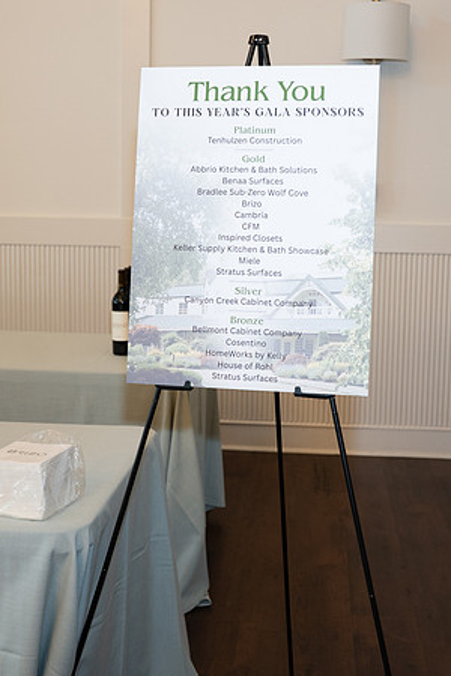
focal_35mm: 50
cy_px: 298
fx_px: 946
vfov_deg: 39.3
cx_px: 212
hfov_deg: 26.8
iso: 1250
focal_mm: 30
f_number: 3.5
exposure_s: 1/100
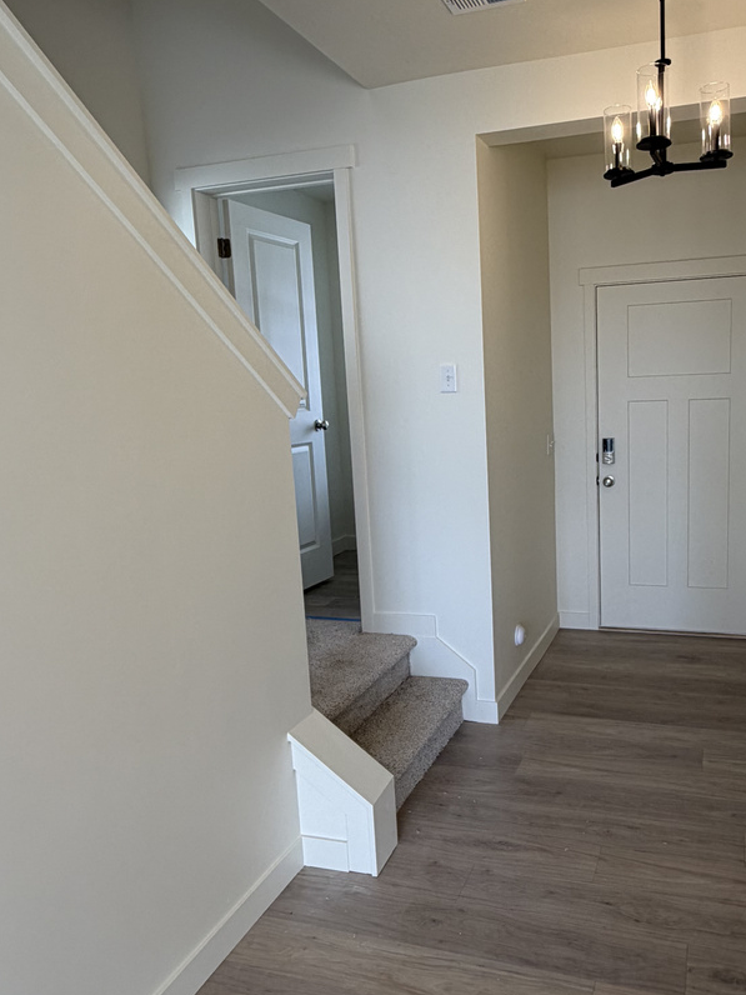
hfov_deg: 50.7
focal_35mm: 27
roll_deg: +2.1
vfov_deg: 65.3
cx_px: 475
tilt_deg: -9.6
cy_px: 511
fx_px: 776
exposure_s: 1/120
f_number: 2.2
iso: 64
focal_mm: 2.22
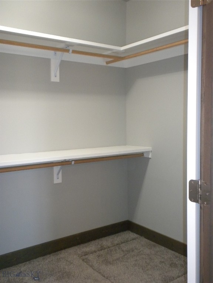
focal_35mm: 37
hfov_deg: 38.7
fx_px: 304
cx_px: 106
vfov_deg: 50.1
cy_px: 142
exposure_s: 1/30
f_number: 3.5
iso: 400
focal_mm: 6.6
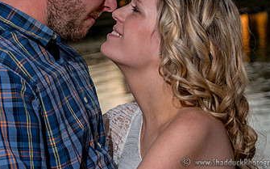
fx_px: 390
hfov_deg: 38.0
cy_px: 21
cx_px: 101
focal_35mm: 53
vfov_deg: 23.8
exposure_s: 1/800
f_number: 2.8
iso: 250
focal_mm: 30
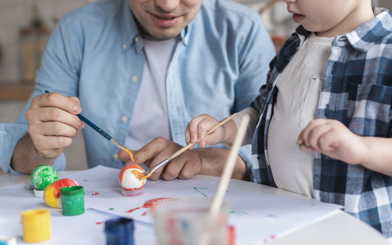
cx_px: 195
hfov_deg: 38.9
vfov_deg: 24.9
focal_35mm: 52
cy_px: 126
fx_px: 555
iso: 500
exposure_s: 1/160
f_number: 2.8
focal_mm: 50
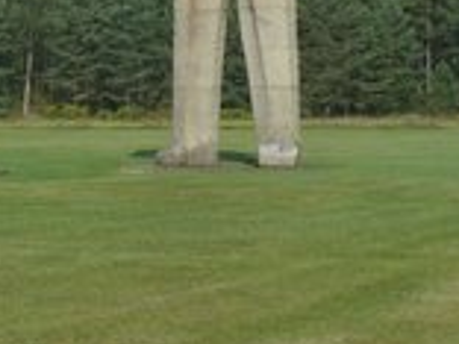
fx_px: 2400
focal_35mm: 181
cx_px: -259
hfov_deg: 10.5
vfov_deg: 8.1
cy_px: -85
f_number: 5
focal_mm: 7.3
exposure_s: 1/400
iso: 80
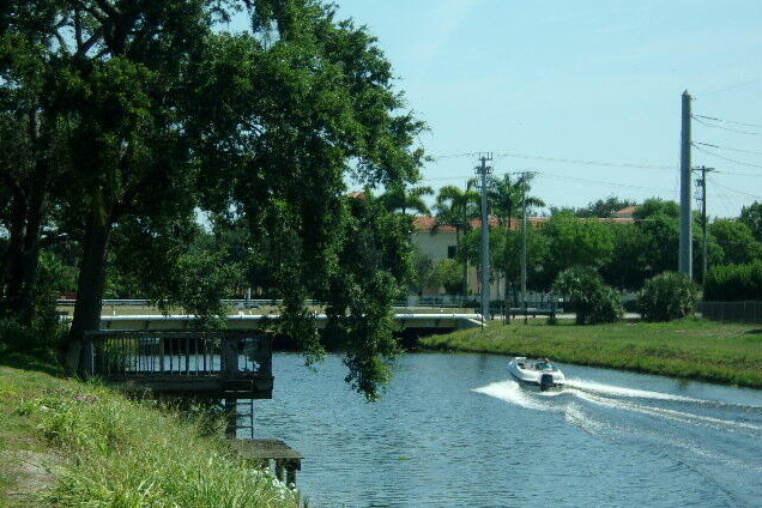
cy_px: 264
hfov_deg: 18.1
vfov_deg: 12.1
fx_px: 2392
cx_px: 381
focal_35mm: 113
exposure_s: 1/320
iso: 80
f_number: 6.6
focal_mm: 19.6
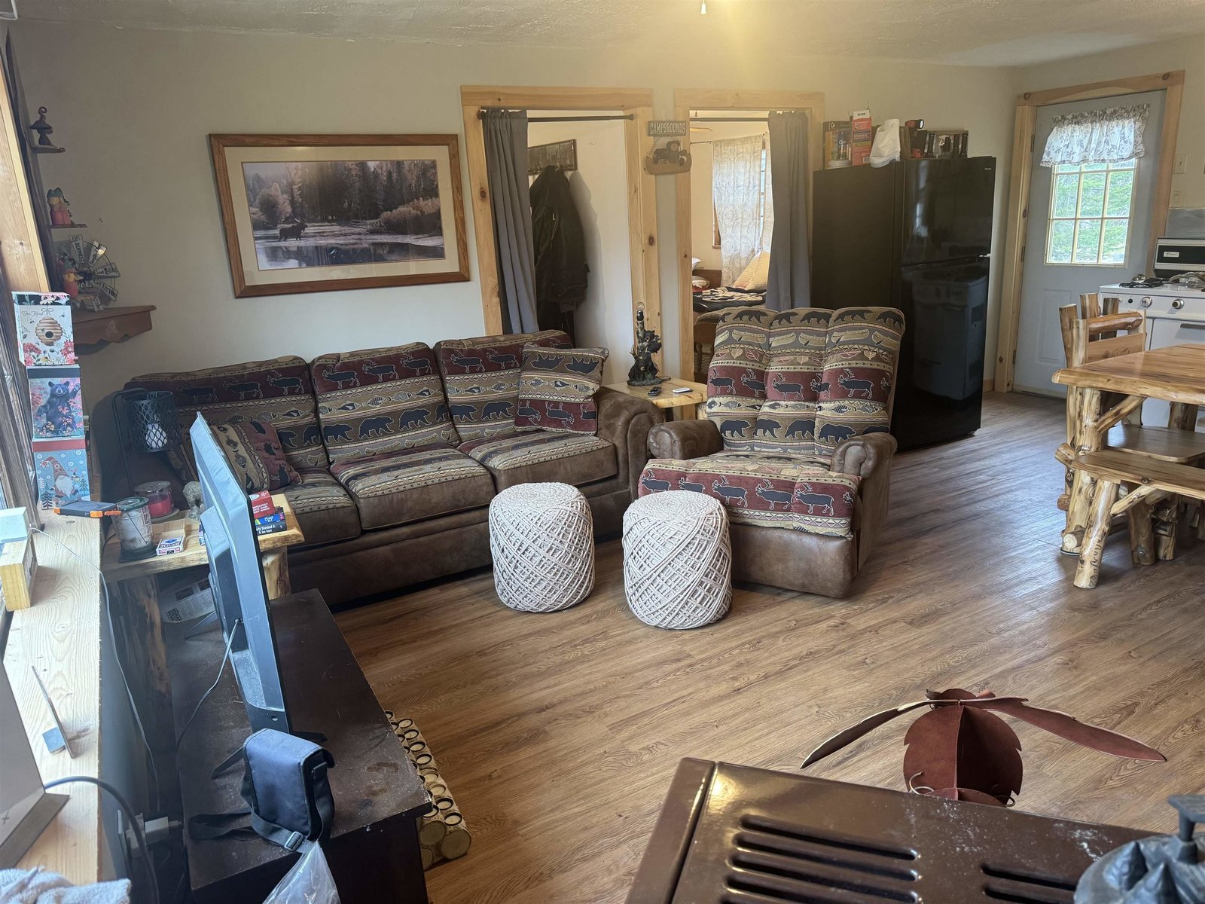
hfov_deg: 71.6
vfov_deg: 56.8
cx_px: 602
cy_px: 452
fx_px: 835
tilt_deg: -16.0
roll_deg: +3.0
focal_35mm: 24
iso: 250
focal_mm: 6.76
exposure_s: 1/60
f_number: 1.78
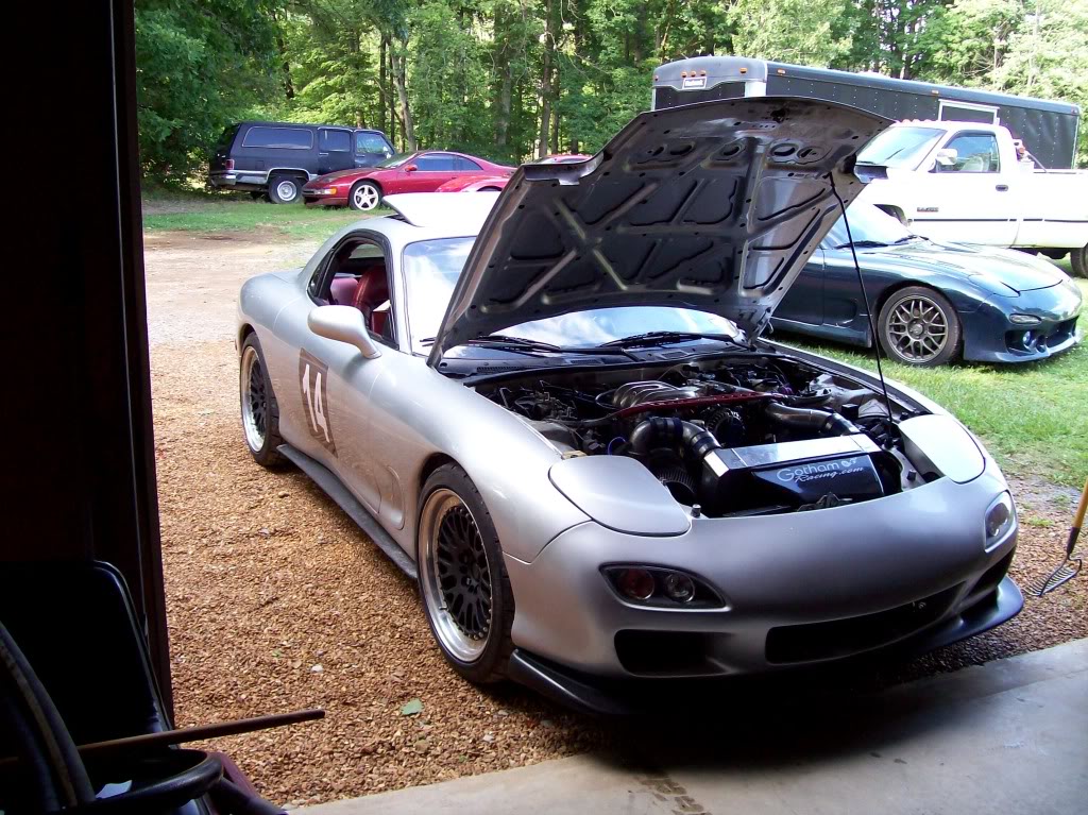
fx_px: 1131
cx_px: 544
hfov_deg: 51.4
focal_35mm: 36
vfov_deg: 39.6
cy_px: 408
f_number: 2.7
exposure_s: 1/79.4
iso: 80
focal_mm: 6
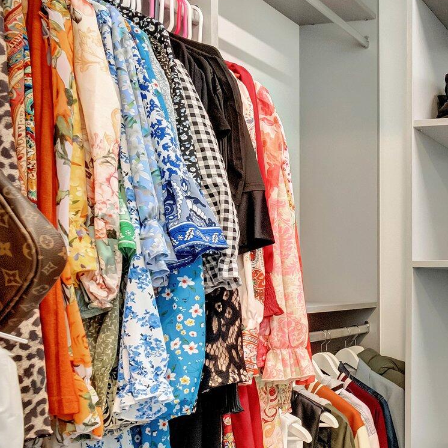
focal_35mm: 35
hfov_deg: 34.5
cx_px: 572
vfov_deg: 46.6
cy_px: 295
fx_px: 512
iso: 2800
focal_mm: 10
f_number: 8
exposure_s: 1/15
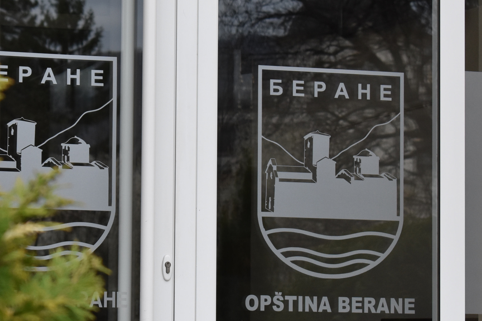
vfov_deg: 8.5
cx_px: 146
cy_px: 193
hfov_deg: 12.7
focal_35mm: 162
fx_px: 2168
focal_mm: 55
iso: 800
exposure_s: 1/800
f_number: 5.6
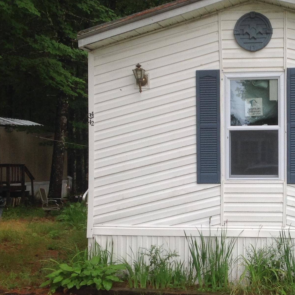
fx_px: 646
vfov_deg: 25.7
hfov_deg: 24.8
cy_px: 155
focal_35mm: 67
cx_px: 275
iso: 50
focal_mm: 4.28
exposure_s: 1/293
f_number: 2.4
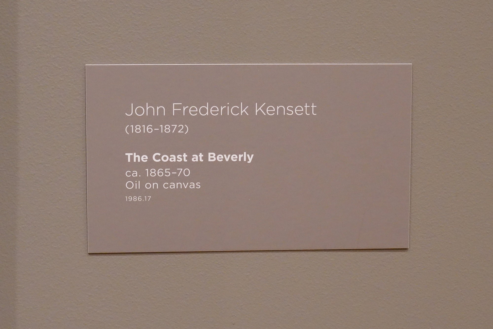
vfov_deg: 23.0
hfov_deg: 33.9
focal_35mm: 59
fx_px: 808
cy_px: 164
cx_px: 246
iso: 8000
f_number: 7.1
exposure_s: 1/100
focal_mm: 59
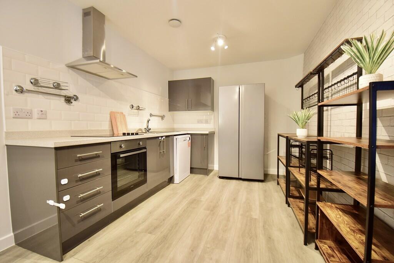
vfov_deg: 77.3
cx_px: 197
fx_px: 164
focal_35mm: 15
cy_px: 132
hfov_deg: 100.4
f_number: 3.5
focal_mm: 10
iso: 800
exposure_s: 1/15
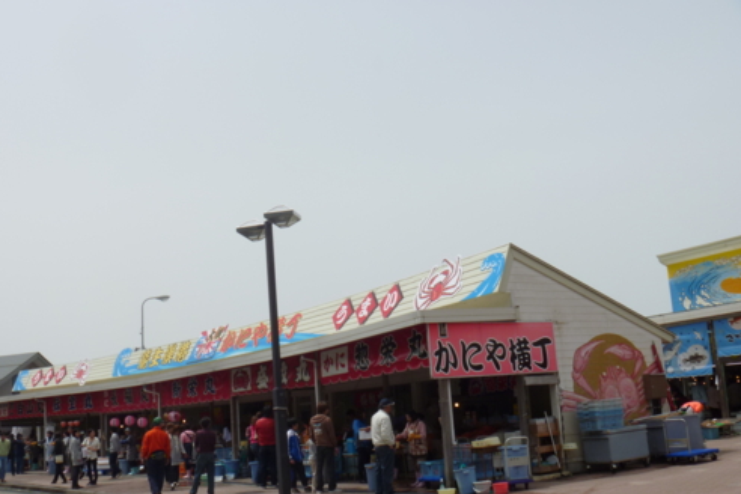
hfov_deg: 51.9
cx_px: 369
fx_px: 762
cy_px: 273
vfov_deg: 35.9
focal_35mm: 37
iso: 80
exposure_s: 1/500
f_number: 5.6
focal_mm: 6.3
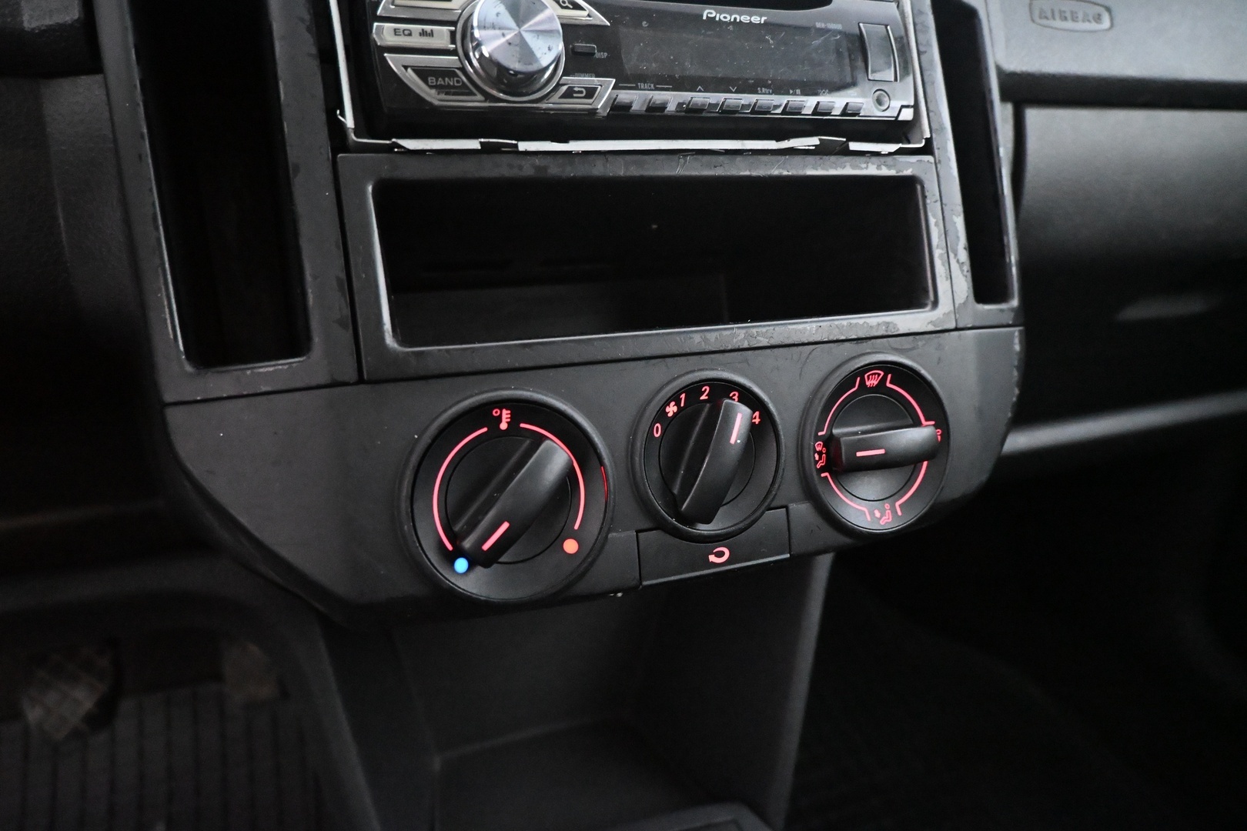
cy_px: 416
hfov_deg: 73.7
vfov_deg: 53.1
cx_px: 624
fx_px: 831
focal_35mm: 24
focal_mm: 16
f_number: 4
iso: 10000
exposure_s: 1/30
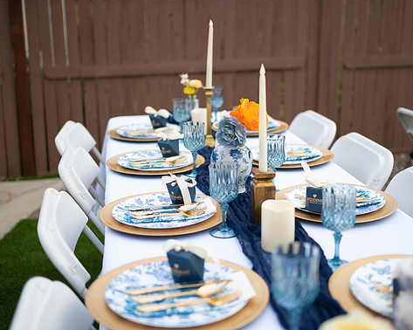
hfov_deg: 40.3
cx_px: 232
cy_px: 162
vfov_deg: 32.7
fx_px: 562
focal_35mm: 46
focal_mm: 40
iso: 100
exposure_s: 1/640
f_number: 2
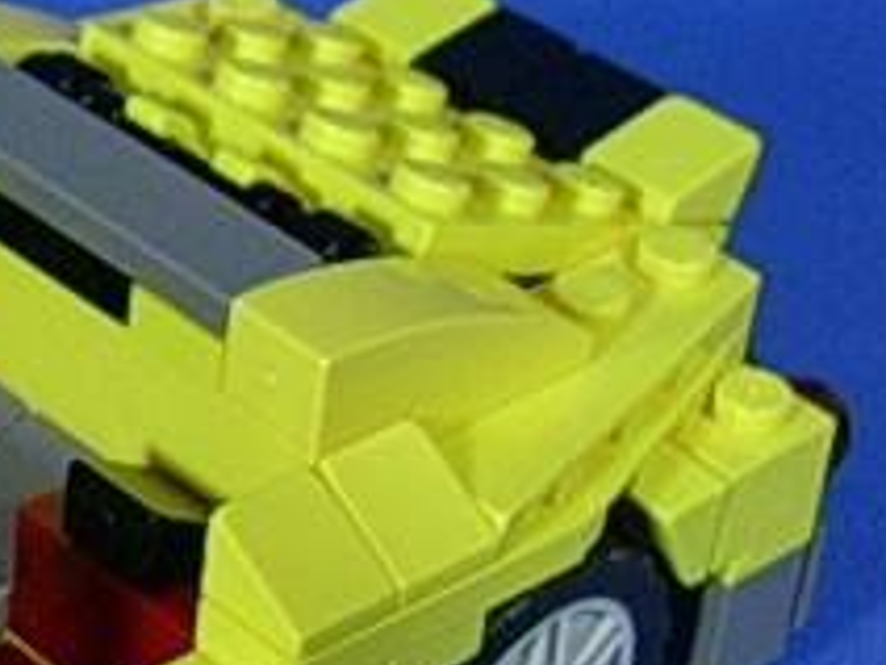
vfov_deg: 11.7
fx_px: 3174
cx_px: -393
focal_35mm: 124
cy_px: 761
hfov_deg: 14.9
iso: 70
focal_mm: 6.2
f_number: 2.8
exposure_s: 1/11.9
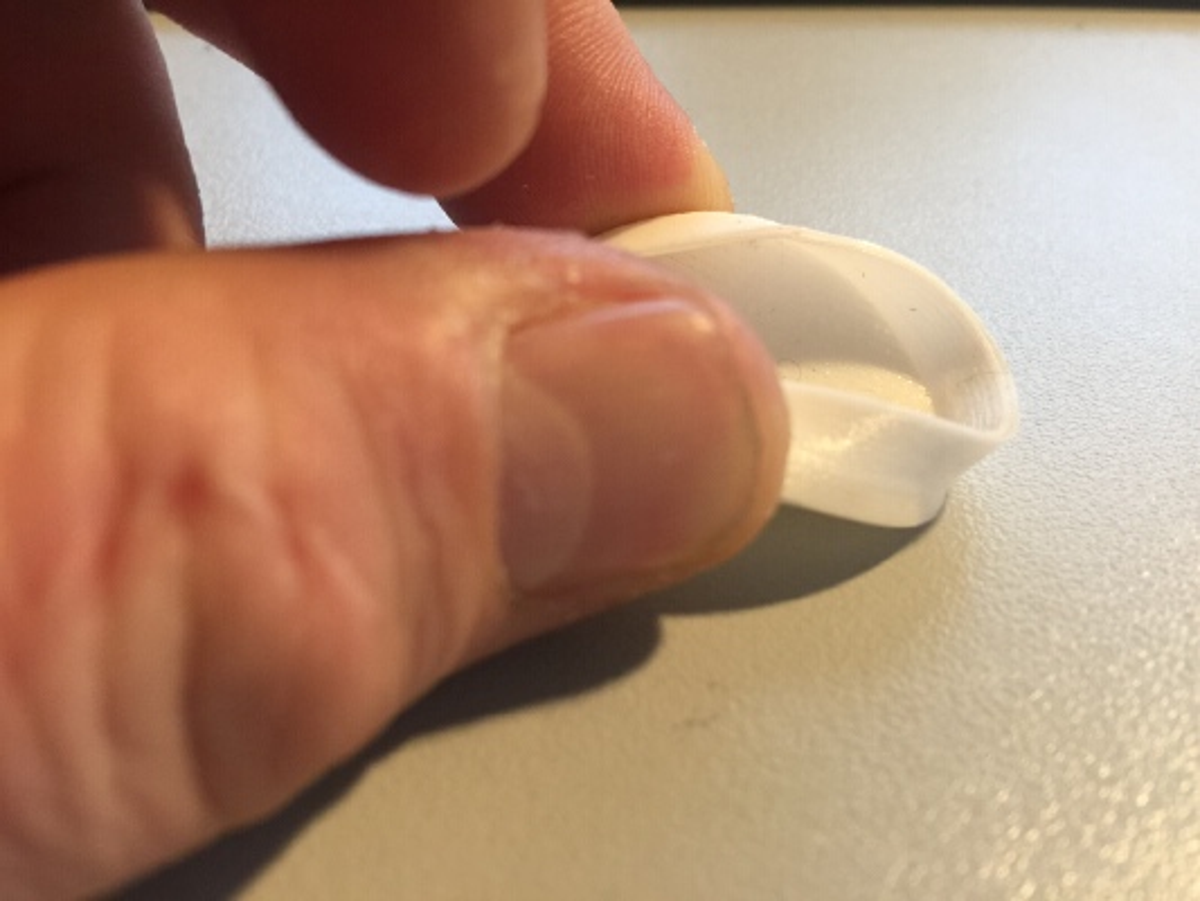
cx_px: 600
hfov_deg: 61.6
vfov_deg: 48.2
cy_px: 450
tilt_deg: -40.1
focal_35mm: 29
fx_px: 1006
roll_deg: +1.0
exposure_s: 1/17
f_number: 2.2
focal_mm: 4.15
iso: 100
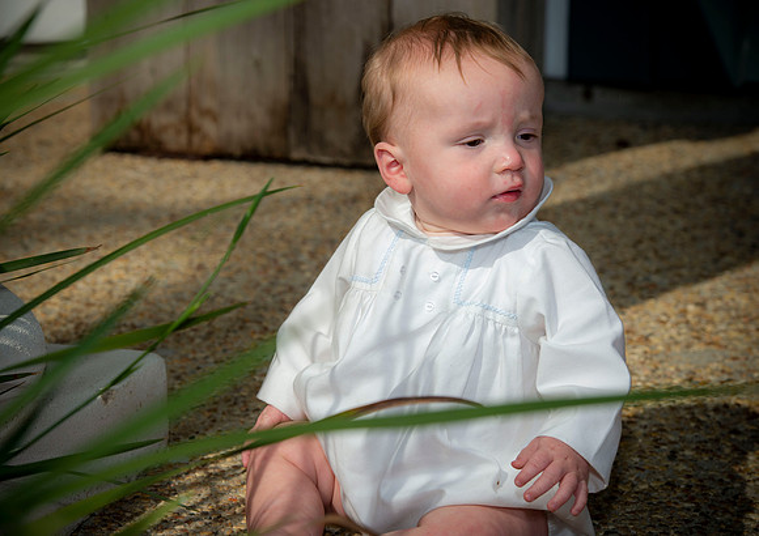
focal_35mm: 125
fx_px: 2684
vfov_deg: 11.4
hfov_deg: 16.1
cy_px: 268
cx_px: 356
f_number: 8
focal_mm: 120
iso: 50
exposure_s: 1/200
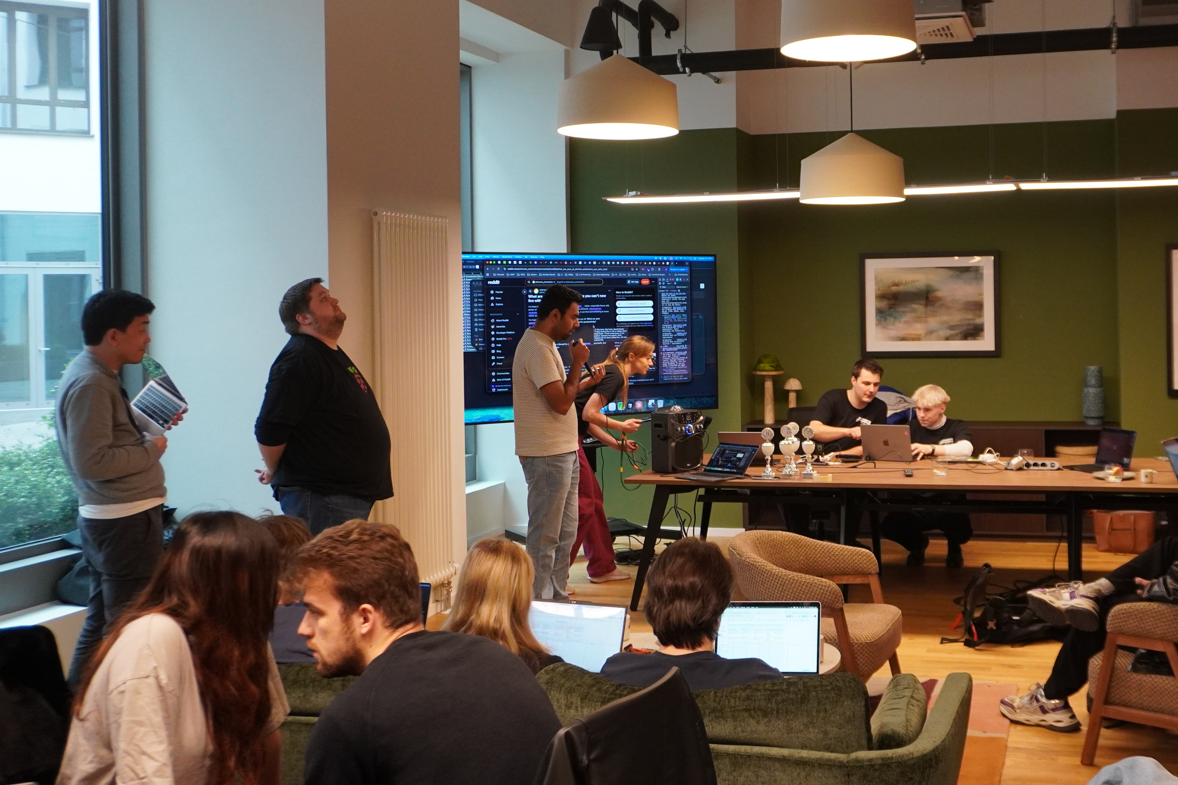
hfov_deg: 49.0
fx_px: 1266
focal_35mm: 39
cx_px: 790
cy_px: 315
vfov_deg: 34.4
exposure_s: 1/160
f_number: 4
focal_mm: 19
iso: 1250
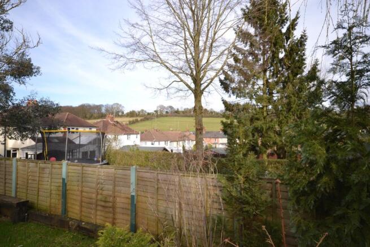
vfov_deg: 59.5
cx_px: 185
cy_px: 124
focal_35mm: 21
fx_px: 216
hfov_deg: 81.2
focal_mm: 14
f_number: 6.3
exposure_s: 1/160
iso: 100
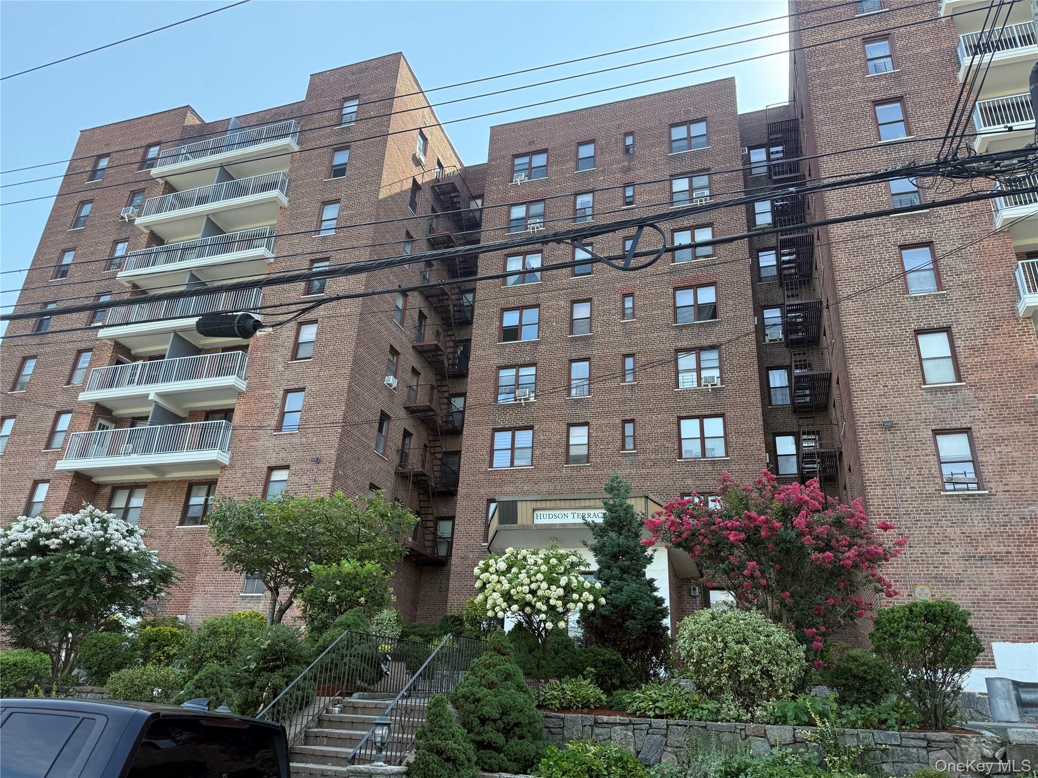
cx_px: 519
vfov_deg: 56.8
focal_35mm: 24
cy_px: 389
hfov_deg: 71.6
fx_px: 720
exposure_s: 1/689
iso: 100
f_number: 1.78
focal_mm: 6.76
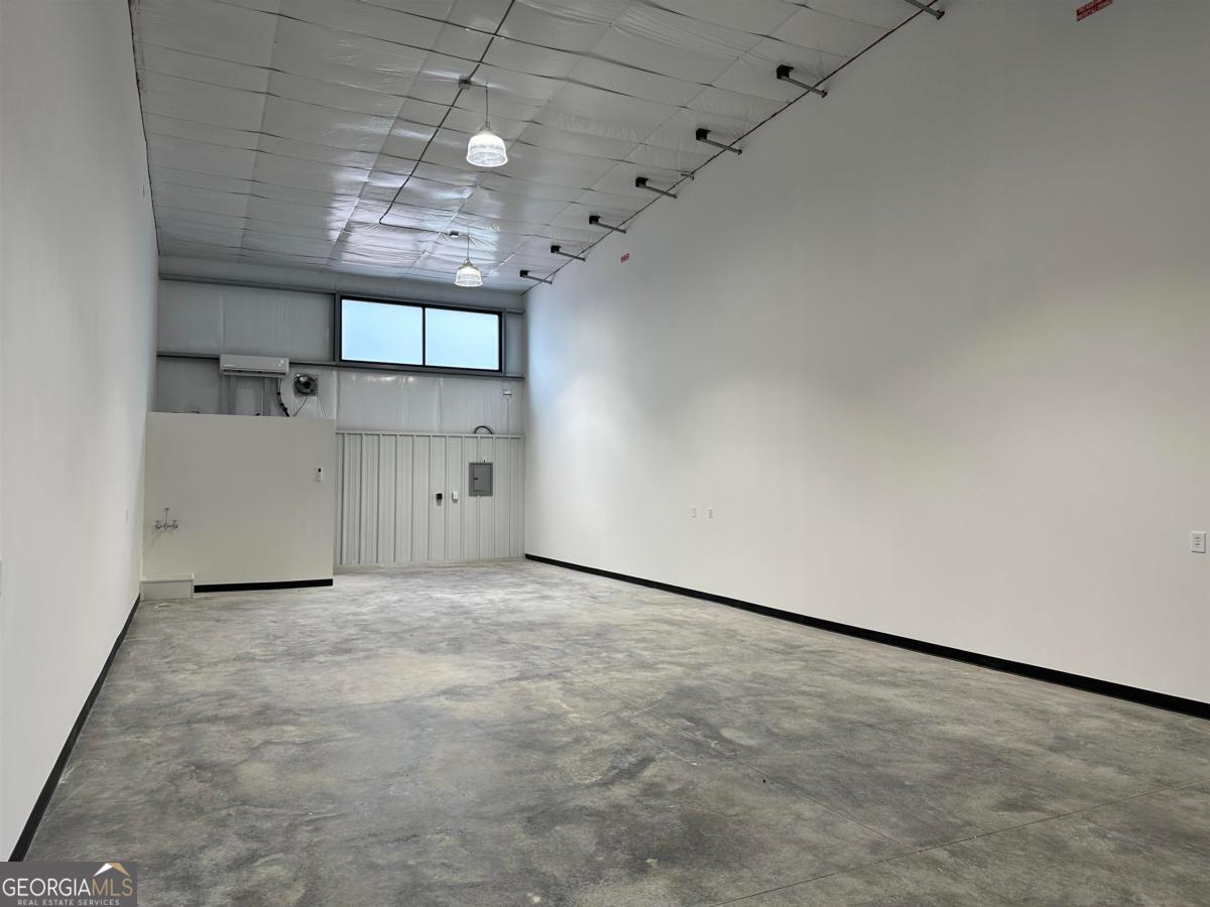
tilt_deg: +2.2
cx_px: 605
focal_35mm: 24
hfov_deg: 71.6
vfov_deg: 56.8
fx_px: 839
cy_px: 454
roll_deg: -0.1
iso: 100
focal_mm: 6.86
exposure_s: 1/151
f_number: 1.78
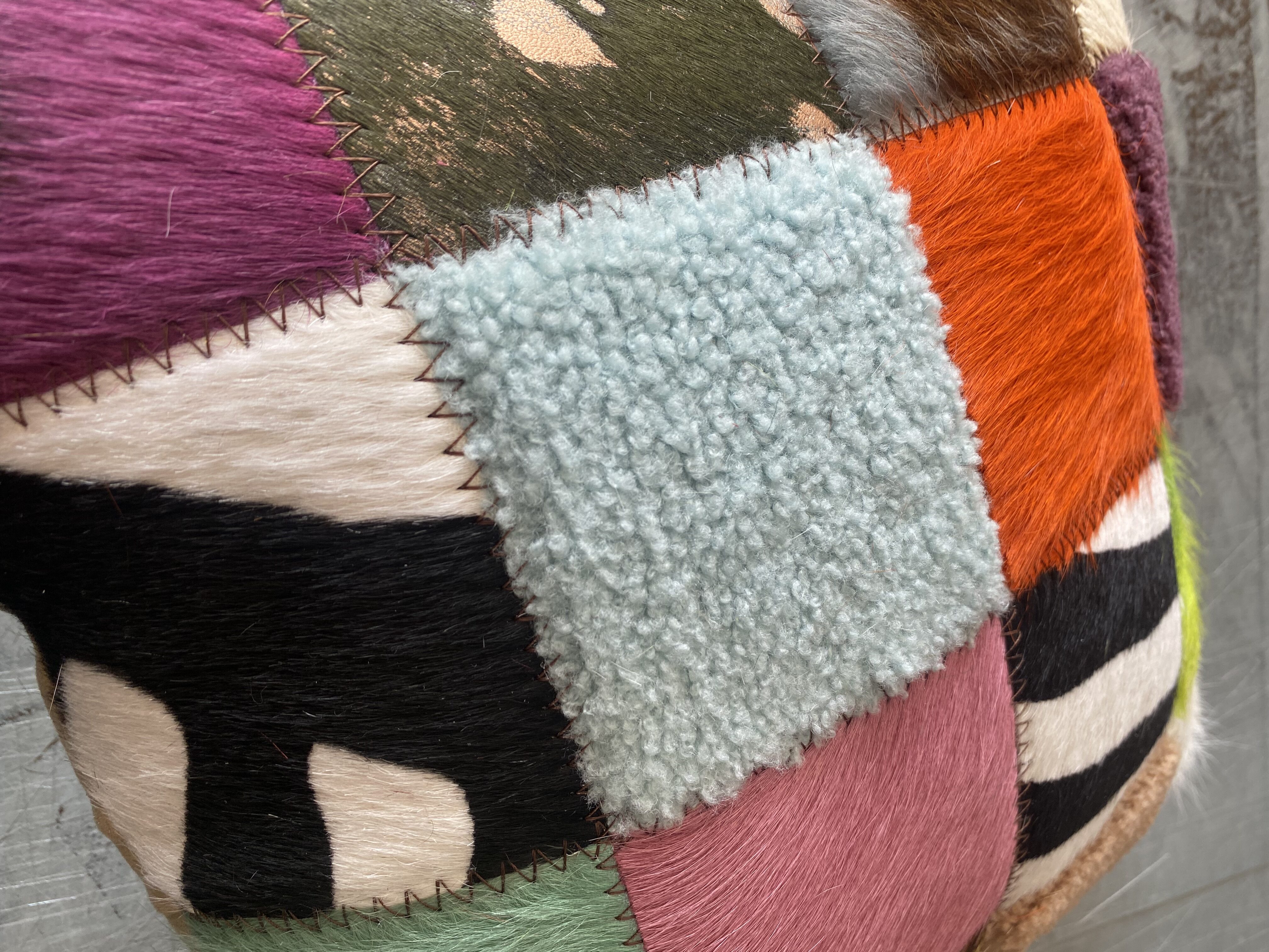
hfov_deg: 67.3
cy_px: 476
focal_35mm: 26
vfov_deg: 53.1
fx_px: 953
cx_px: 634
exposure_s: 1/121
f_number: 1.8
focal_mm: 4.25
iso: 64
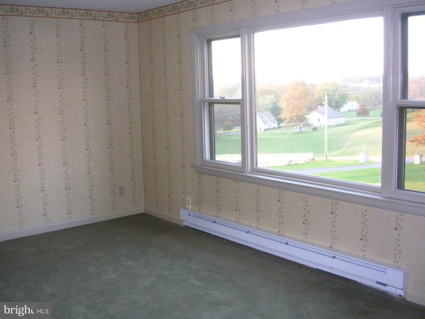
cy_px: 160
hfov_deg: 49.0
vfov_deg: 37.7
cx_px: 212
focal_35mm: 38
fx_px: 467
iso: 200
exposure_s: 1/23.1
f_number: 2.8
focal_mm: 5.8
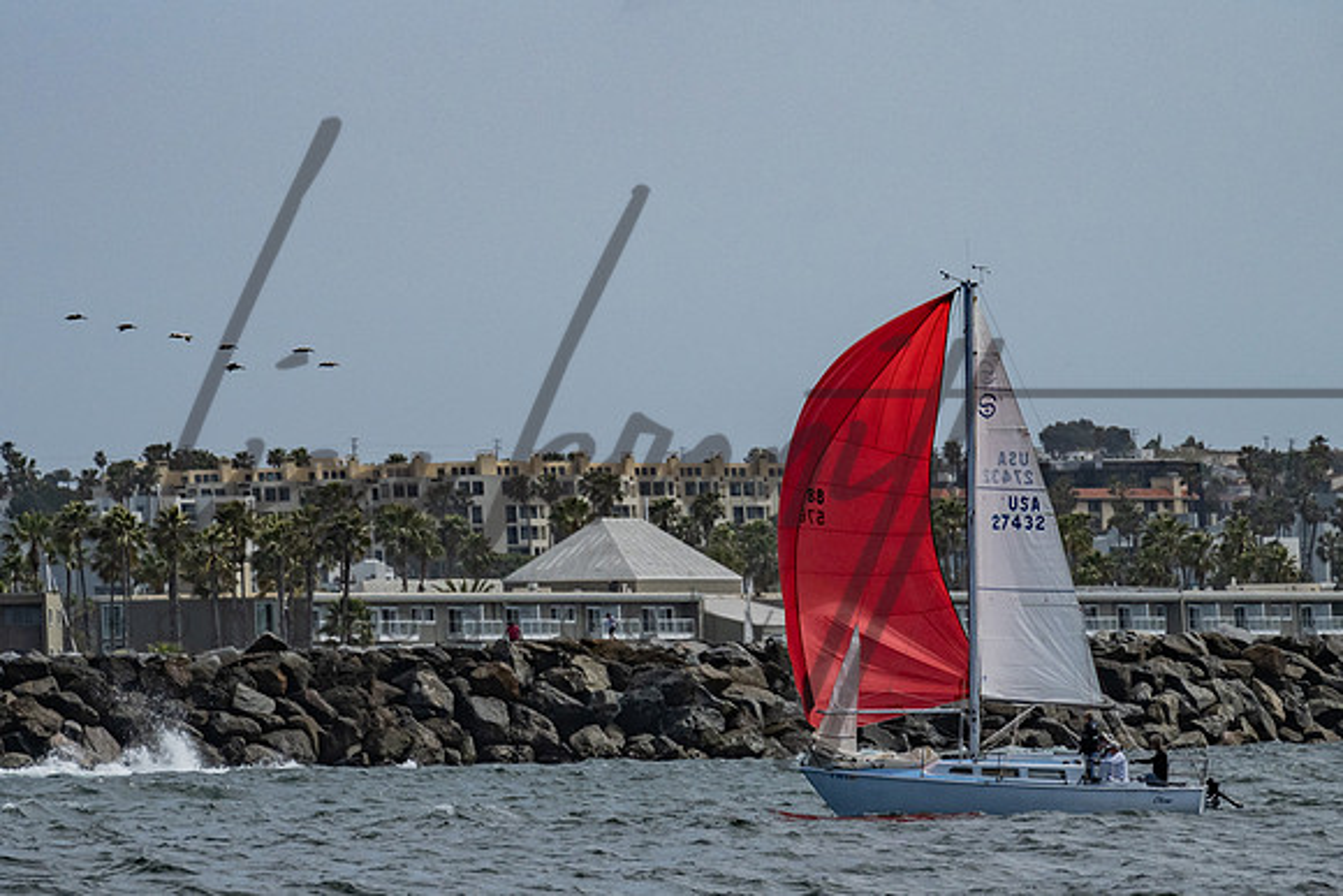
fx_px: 14203
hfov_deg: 5.4
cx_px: 644
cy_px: 403
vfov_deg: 3.6
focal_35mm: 381
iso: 200
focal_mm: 200
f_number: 6.3
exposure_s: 1/5000
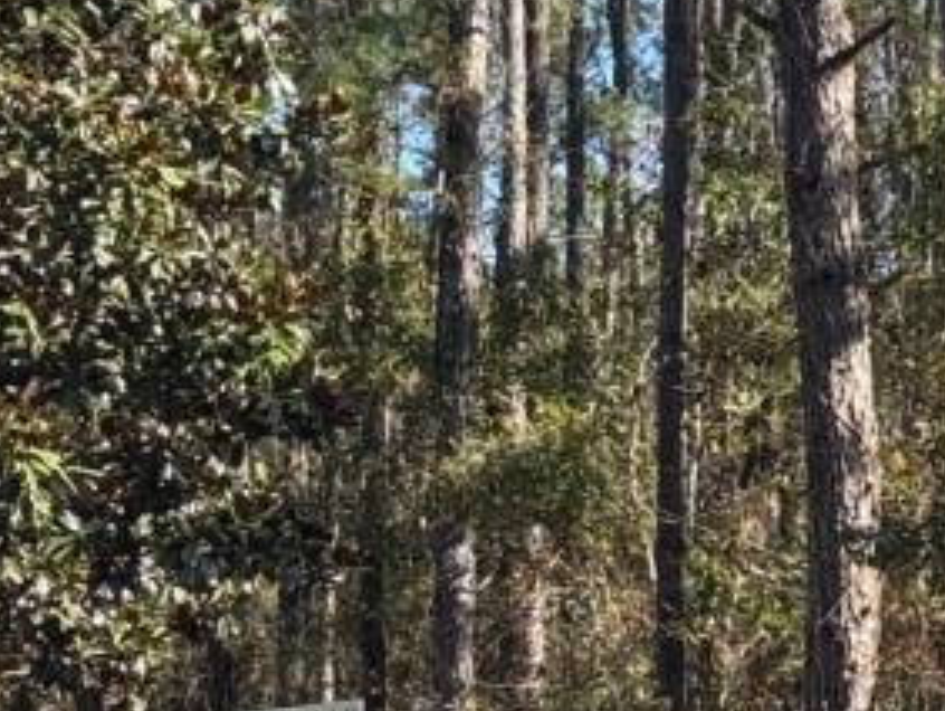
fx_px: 5574
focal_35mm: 204
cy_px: 573
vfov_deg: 7.3
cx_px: 1280
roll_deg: +0.2
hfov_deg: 9.5
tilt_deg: +4.4
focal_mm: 6.76
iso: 64
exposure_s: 1/658
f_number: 1.78
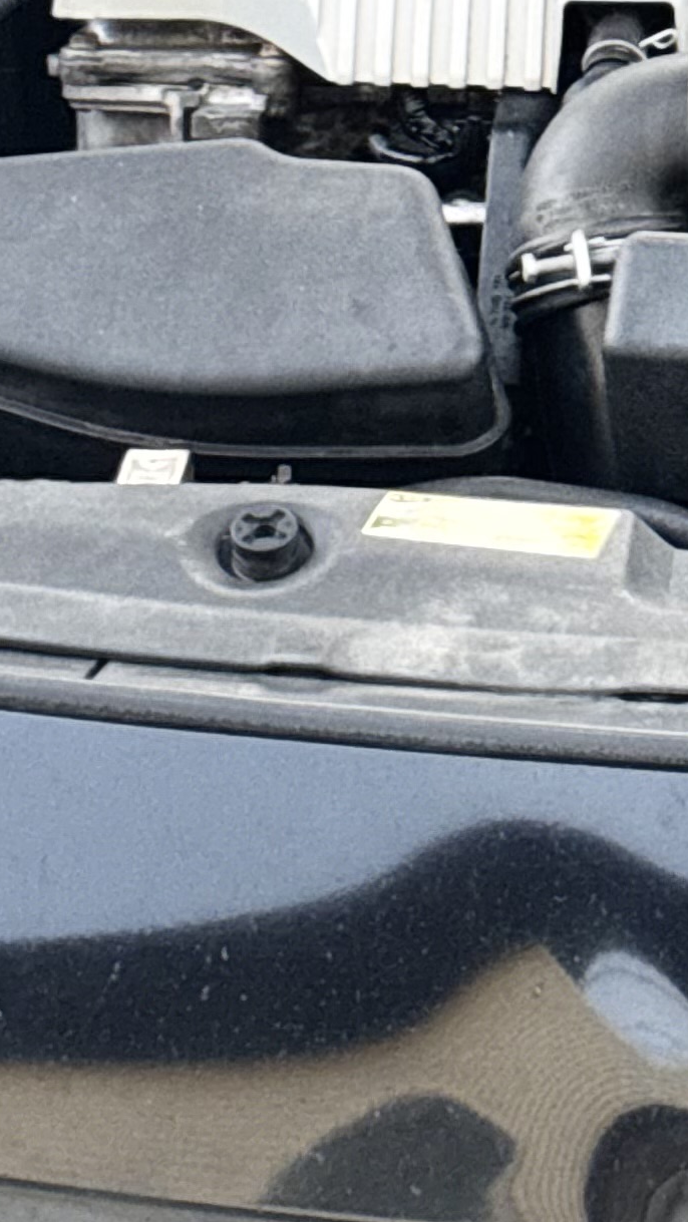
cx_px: 966
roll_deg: +2.0
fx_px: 5609
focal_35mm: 173
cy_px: -331
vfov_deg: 12.1
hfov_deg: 6.9
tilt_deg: -25.1
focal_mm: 6.76
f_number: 1.78
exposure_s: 1/40
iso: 400
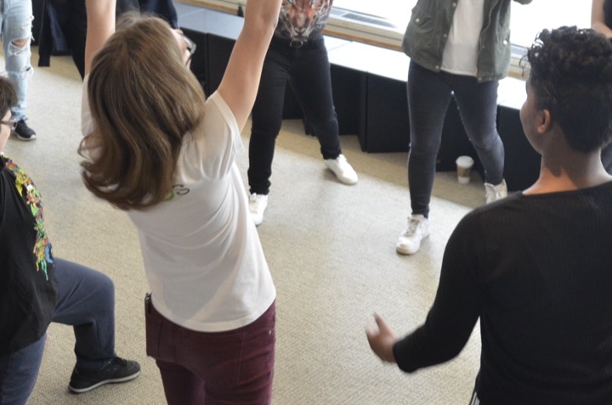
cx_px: 242
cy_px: 66
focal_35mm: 60
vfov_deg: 22.2
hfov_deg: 33.3
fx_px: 1018
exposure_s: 1/60
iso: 1250
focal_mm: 18
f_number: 3.5
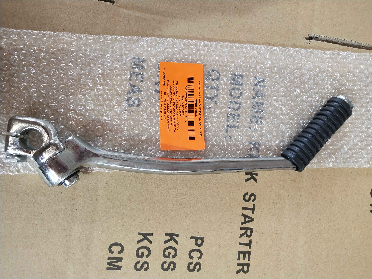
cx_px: 186
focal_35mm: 30
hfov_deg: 60.0
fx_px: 322
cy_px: 140
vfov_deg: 46.8
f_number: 1.8
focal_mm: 3.95
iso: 349
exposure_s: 1/50
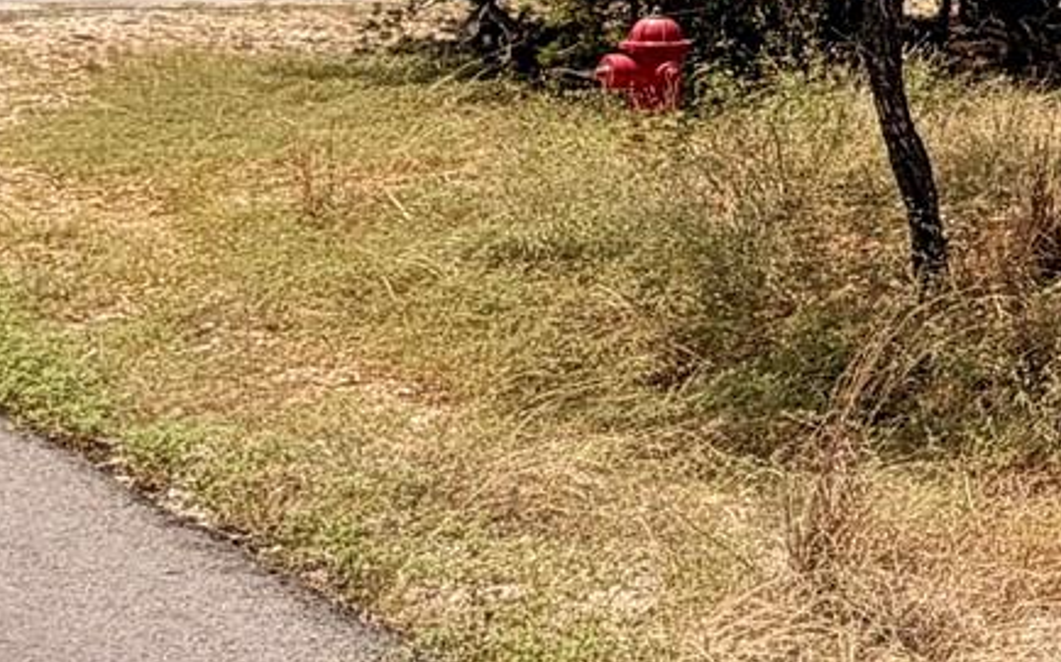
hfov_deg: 19.7
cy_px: -76
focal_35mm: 70
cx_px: 2005
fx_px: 2024
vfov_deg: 17.9
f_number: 2.2
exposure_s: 1/1017
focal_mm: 2.22
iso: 20
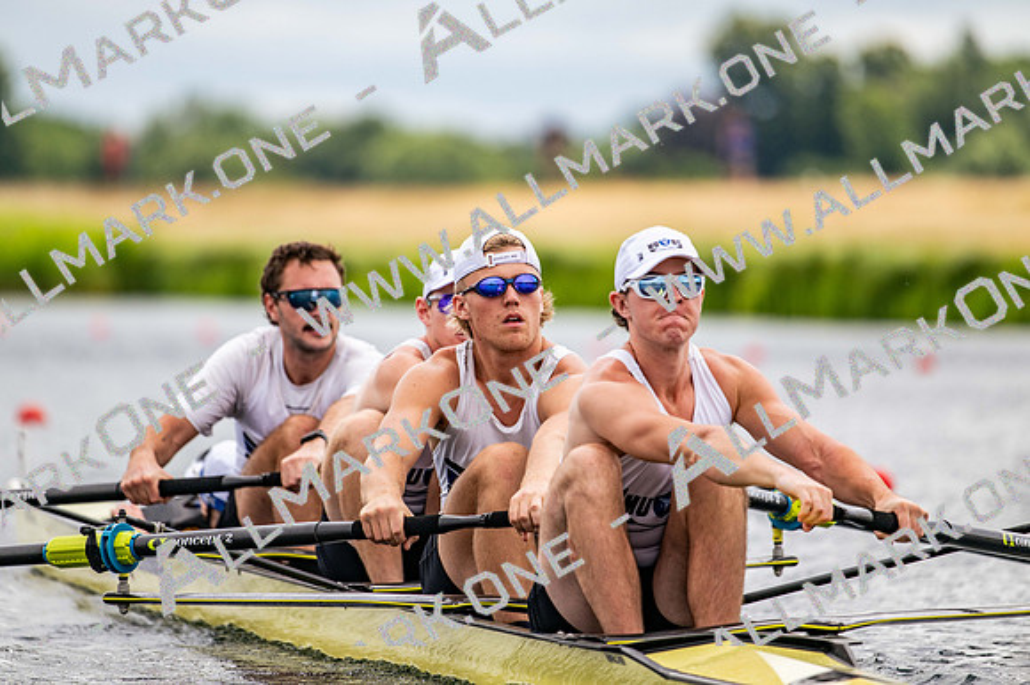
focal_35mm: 400
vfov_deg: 3.4
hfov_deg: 5.2
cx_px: 515
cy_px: 342
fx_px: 11440
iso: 320
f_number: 4.5
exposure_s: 1/2500
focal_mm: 400
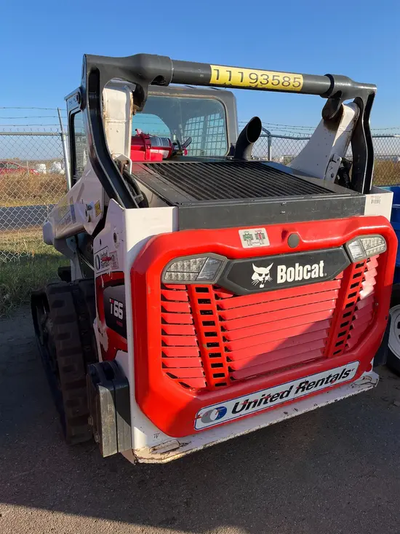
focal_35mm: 26
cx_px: 200
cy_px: 267
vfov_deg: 67.3
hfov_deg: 53.1
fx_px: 400
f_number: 1.6
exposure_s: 1/1623
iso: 50
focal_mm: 5.1
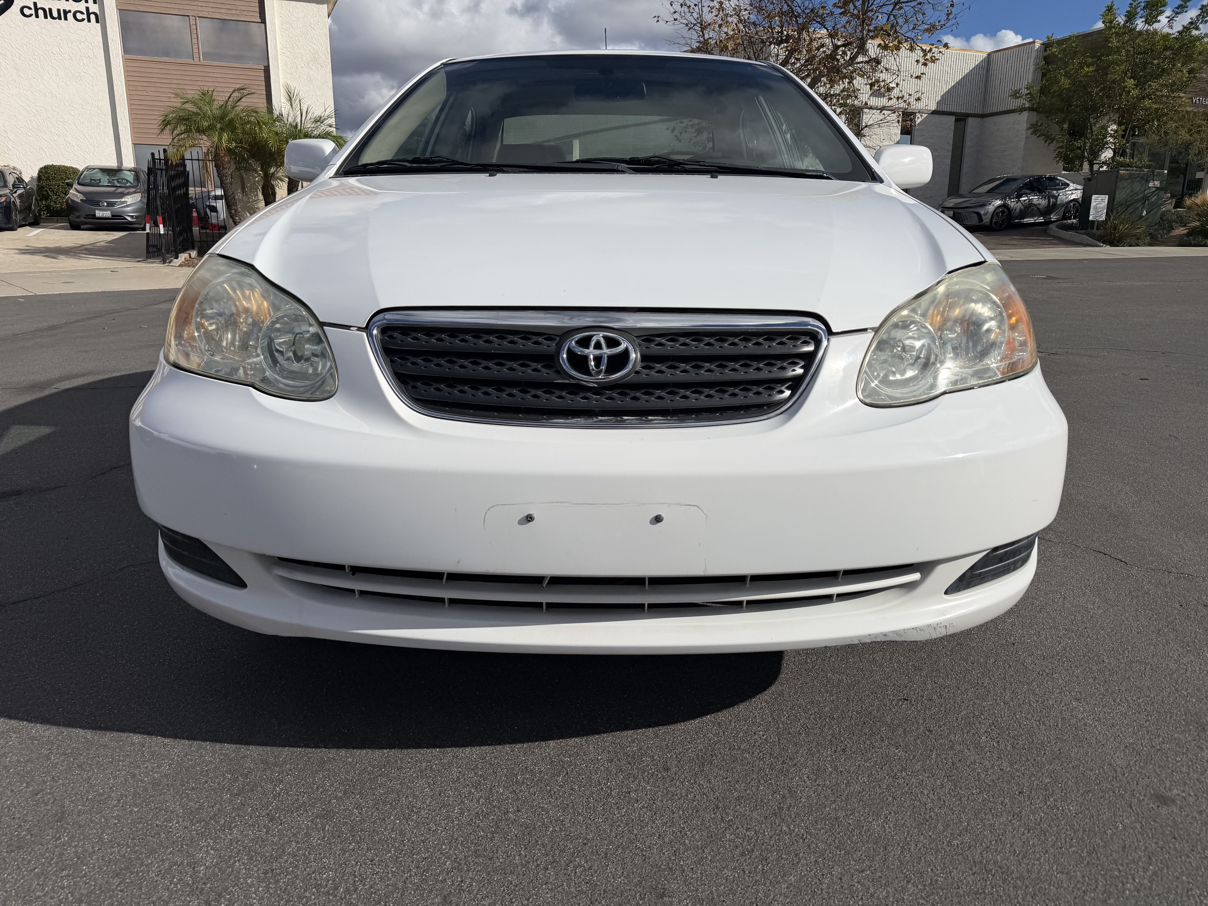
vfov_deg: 56.8
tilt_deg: -13.4
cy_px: 453
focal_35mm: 24
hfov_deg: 71.6
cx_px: 604
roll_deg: +1.0
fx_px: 838
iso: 100
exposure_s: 1/32258
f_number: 1.78
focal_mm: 6.76
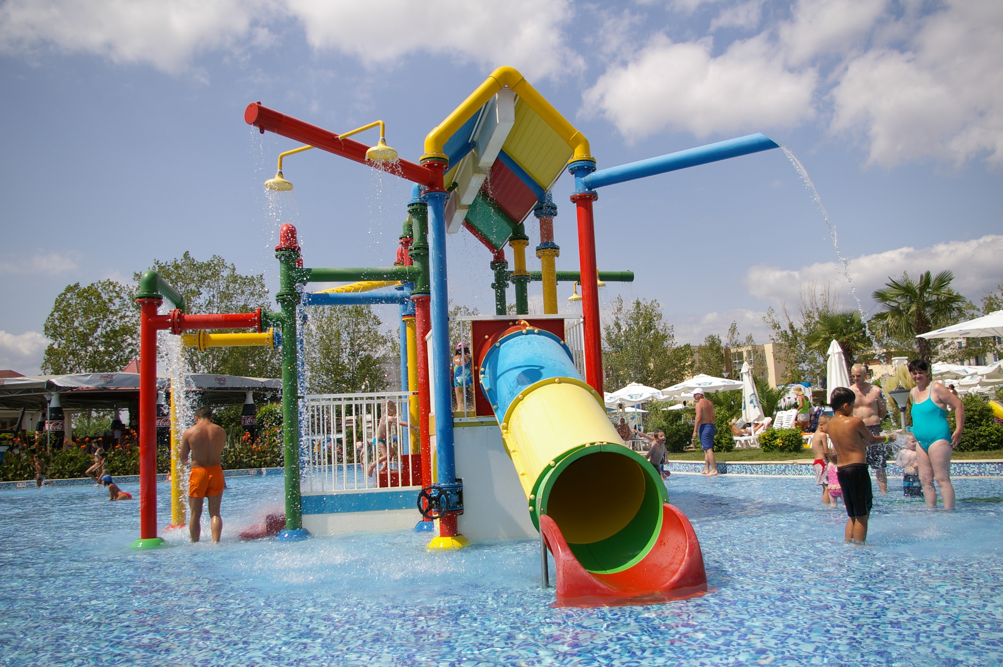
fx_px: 752
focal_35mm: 27
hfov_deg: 67.4
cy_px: 334
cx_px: 502
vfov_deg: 47.8
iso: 200
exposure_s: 1/2000
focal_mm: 18
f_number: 4.5
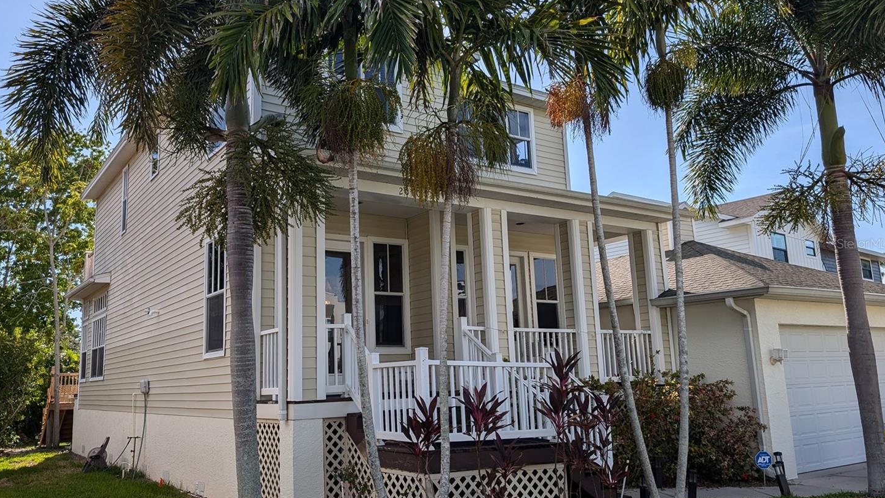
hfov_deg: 65.9
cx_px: 405
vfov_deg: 40.2
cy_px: 243
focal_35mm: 29
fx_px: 681
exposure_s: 1/1323
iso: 18
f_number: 1.68
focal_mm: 6.9
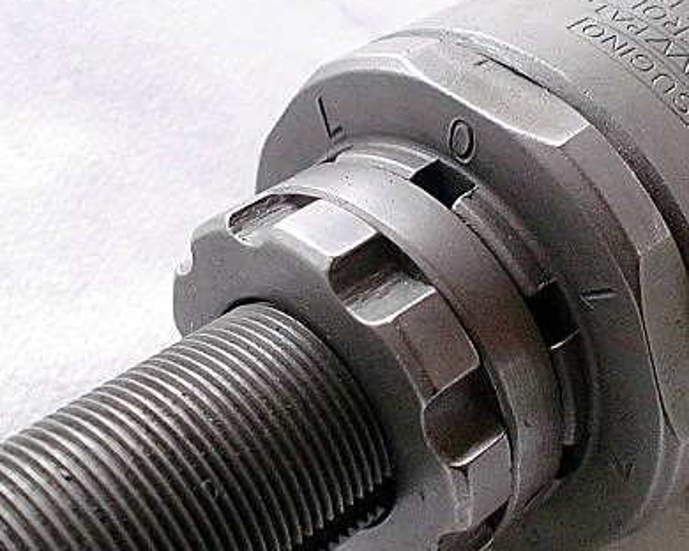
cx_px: 353
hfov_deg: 33.6
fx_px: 1142
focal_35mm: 56
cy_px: 355
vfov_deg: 27.0
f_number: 3.1
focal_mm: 6.3
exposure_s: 1/60
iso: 640
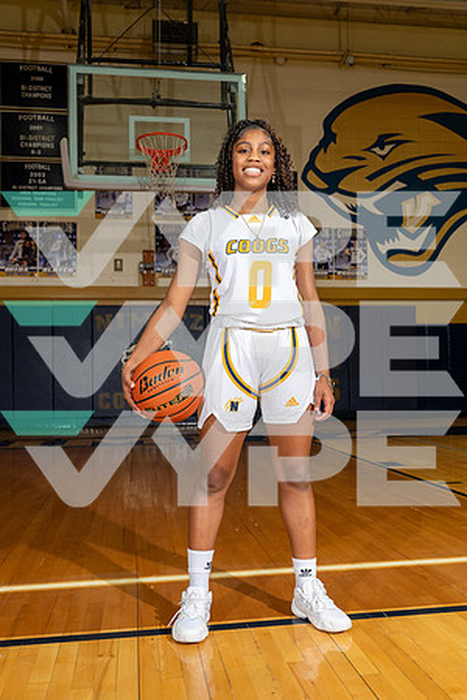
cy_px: 350
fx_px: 662
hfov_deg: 38.9
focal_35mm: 34
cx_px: 234
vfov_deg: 55.8
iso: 800
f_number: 5.6
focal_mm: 34
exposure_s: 1/250
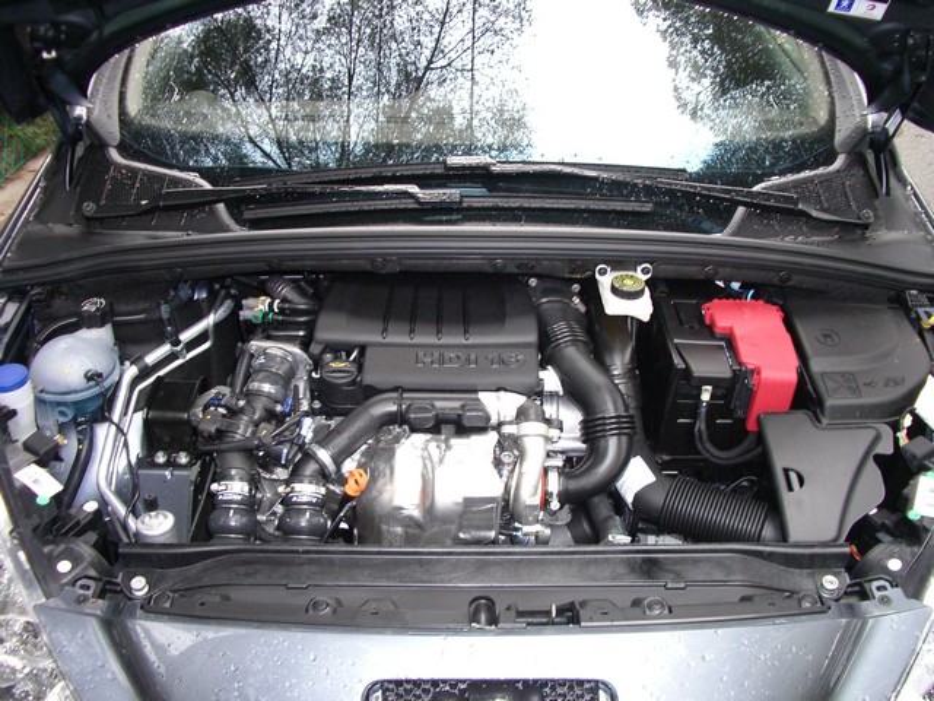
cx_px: 467
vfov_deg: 40.7
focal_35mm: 35
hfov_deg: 52.6
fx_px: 944
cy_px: 350
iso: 200
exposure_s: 1/60
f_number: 2.6
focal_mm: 5.8
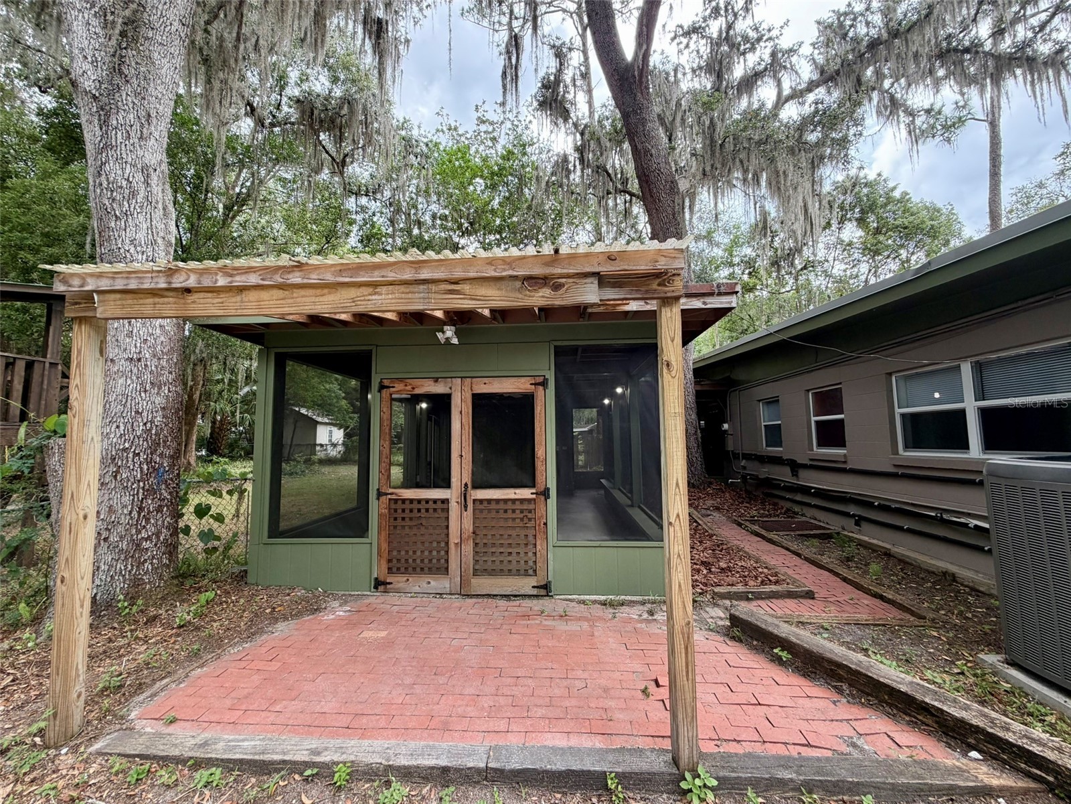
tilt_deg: +5.4
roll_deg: +1.1
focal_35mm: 14
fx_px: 433
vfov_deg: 85.7
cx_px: 536
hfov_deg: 102.1
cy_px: 402
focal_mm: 2.22
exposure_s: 1/121
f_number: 2.2
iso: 64
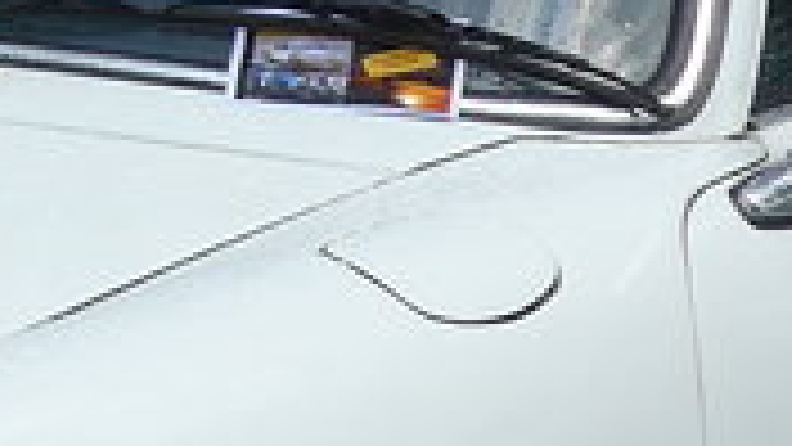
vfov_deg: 4.0
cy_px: 347
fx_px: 6384
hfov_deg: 7.0
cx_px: -454
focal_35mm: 304
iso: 80
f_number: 2.8
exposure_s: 1/1600
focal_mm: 8.4
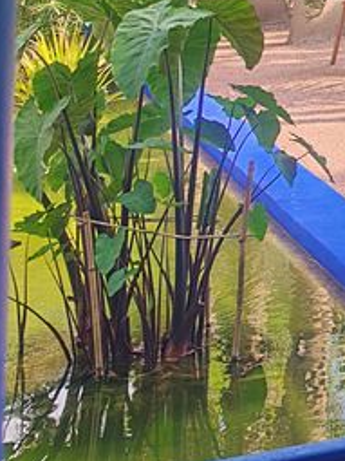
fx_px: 1503
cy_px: -354
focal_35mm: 113
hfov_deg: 11.7
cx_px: 699
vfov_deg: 15.2
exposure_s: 1/1100
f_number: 2
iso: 100
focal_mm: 6.83
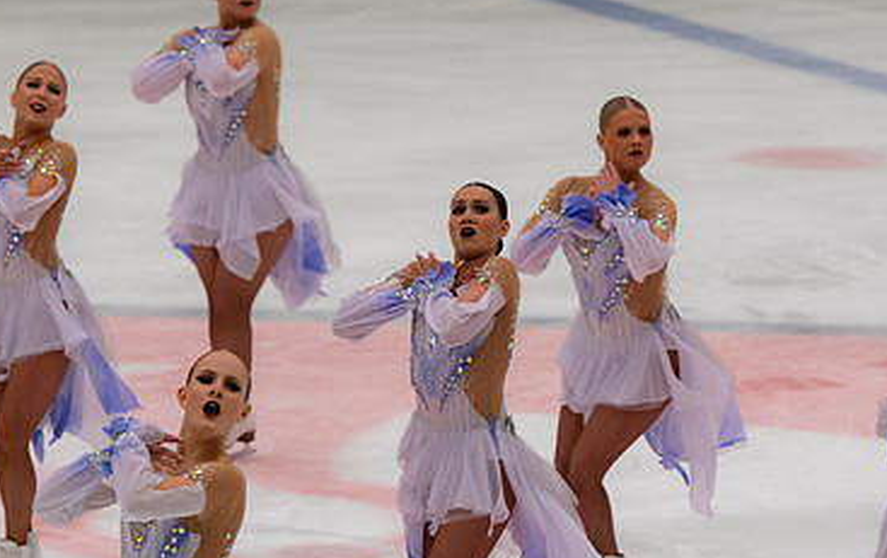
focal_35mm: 337
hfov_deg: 6.2
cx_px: 474
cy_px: 346
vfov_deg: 3.9
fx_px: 8163
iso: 500
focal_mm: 140
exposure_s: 1/400
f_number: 3.5
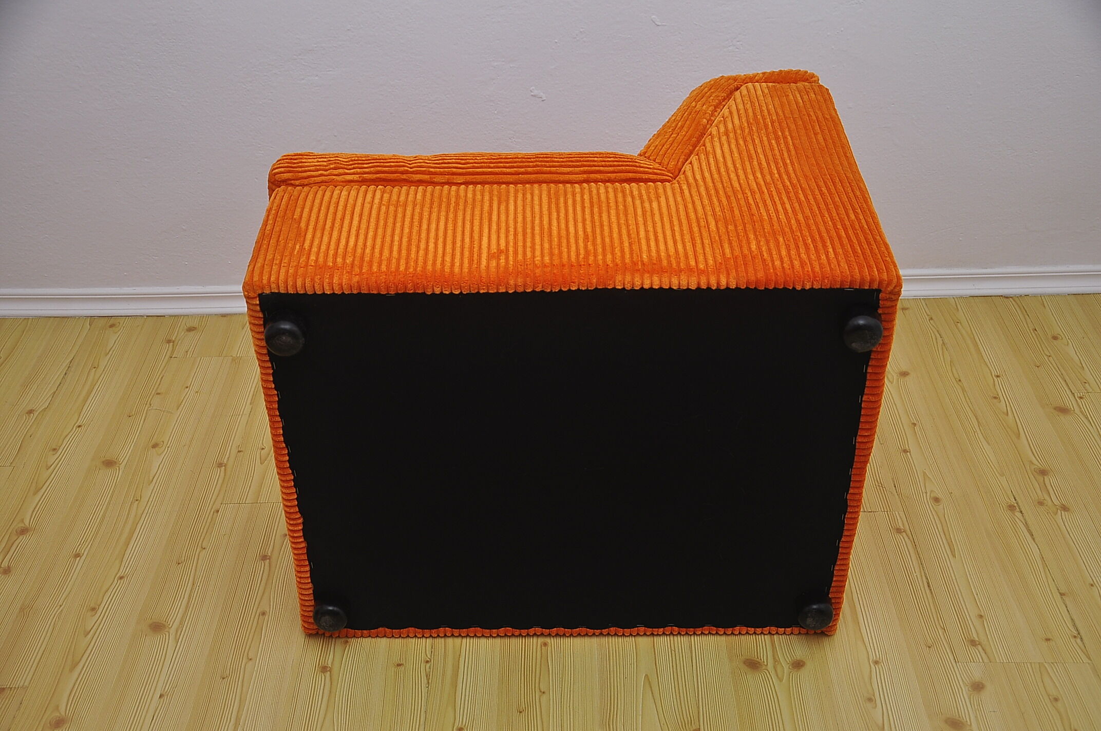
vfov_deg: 31.8
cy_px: 366
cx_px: 550
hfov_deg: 46.4
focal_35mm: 42
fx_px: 1283
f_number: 4
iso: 200
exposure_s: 1/200
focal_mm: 28
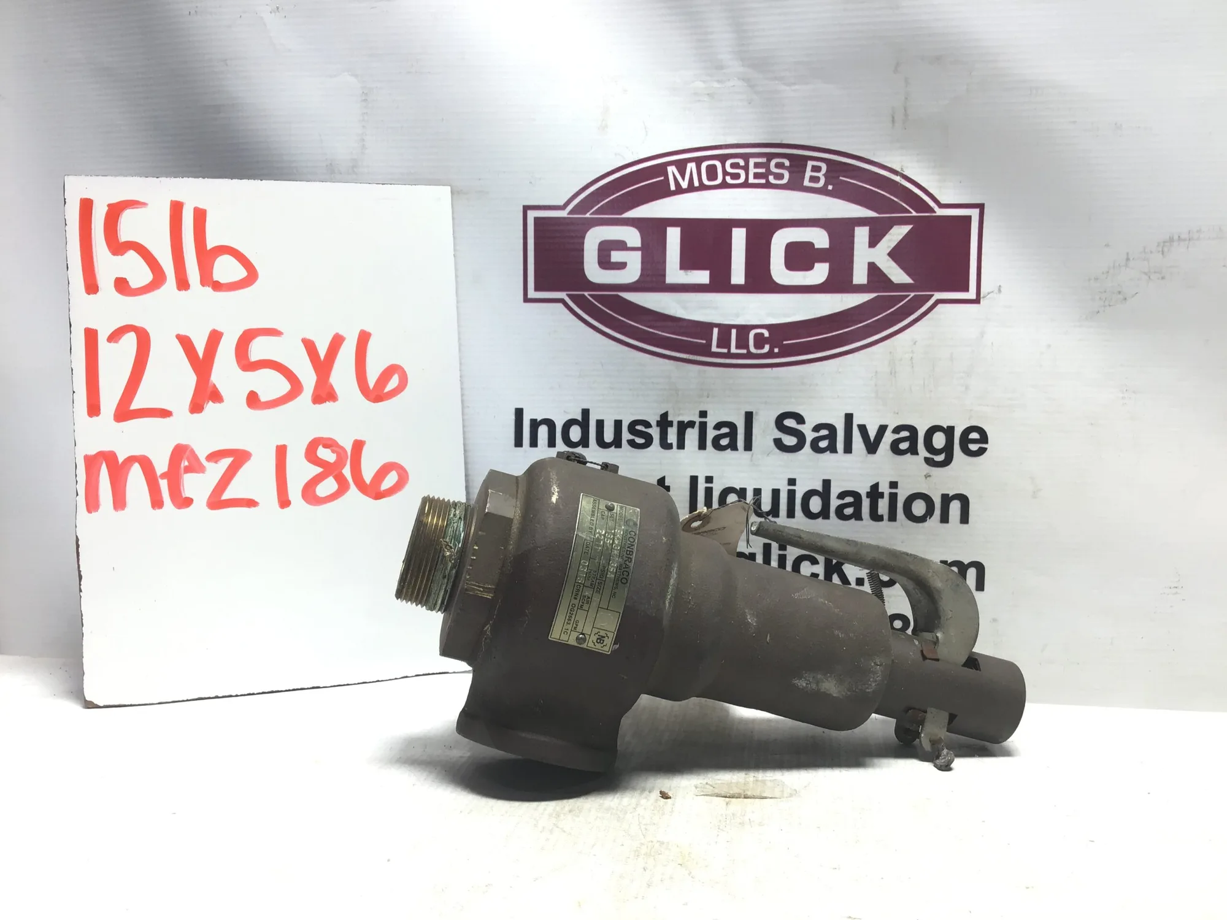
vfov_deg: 45.4
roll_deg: -2.0
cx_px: 614
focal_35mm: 31
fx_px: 1099
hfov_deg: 58.4
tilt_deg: -5.1
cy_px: 460
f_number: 2.4
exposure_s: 1/60
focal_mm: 3.3
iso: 25
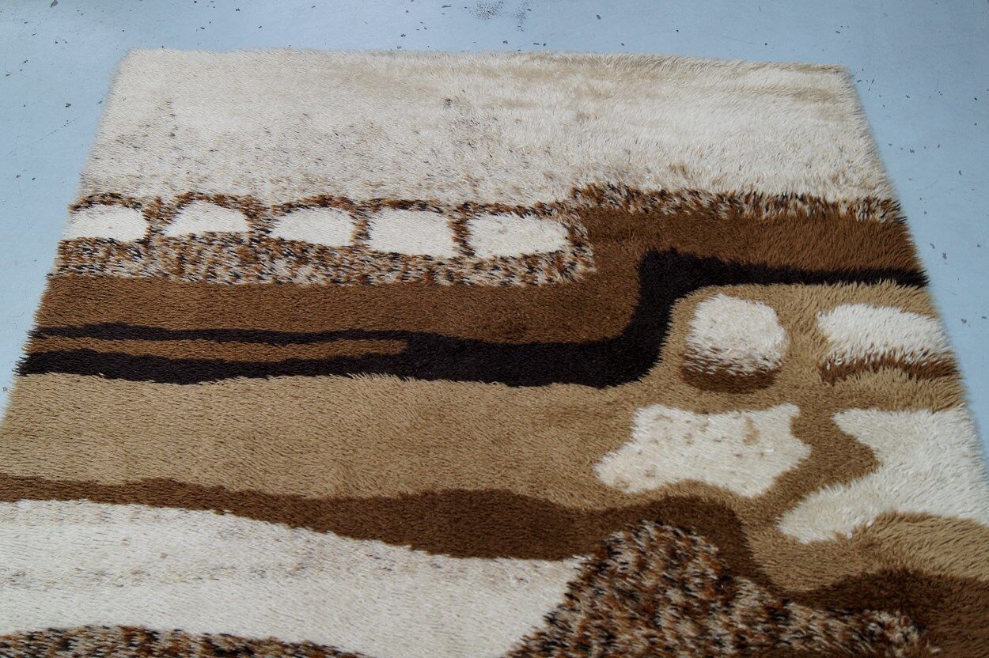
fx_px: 988
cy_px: 329
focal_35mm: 36
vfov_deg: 36.8
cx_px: 494
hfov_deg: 53.2
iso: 400
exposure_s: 1/15
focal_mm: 24
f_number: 6.3
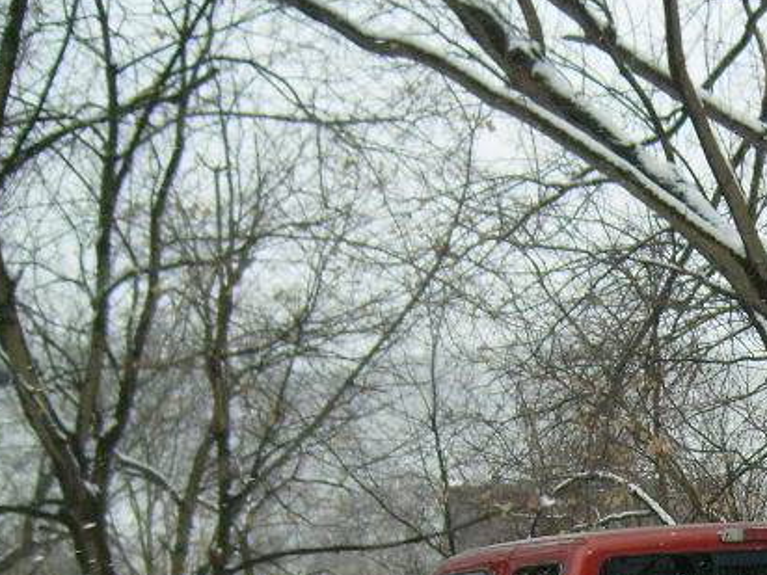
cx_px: 925
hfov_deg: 20.9
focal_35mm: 87
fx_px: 1928
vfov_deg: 16.3
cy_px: 692
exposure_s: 1/1000
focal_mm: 5.8
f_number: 2.8
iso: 80
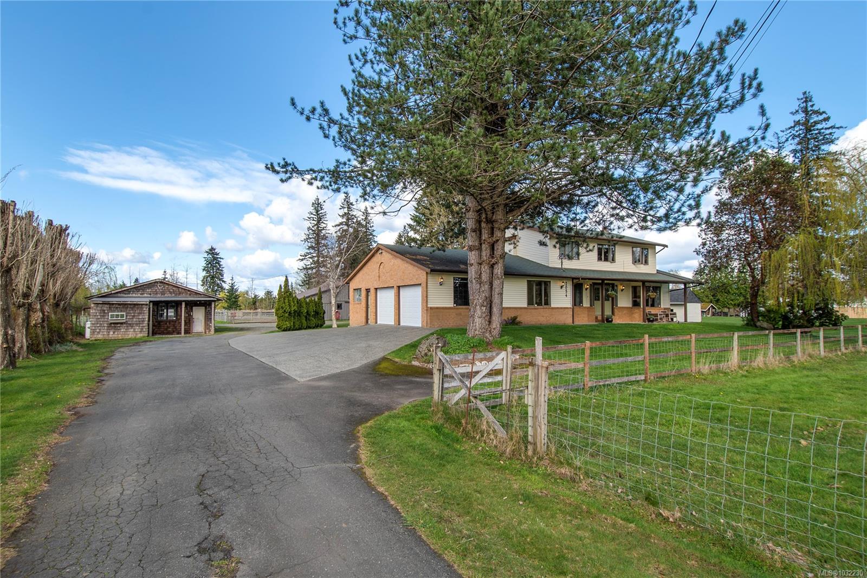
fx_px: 433
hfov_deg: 90.0
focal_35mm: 18
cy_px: 289
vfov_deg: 67.4
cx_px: 434
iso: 320
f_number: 8
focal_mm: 12
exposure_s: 1/640
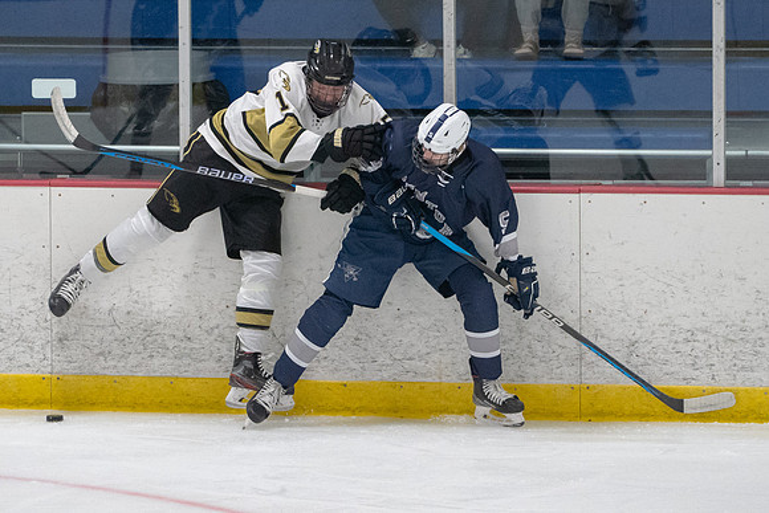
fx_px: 7812
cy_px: 230
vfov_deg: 3.8
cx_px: 350
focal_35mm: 366
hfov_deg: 5.6
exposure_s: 1/1250
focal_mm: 200
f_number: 4.5
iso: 12800
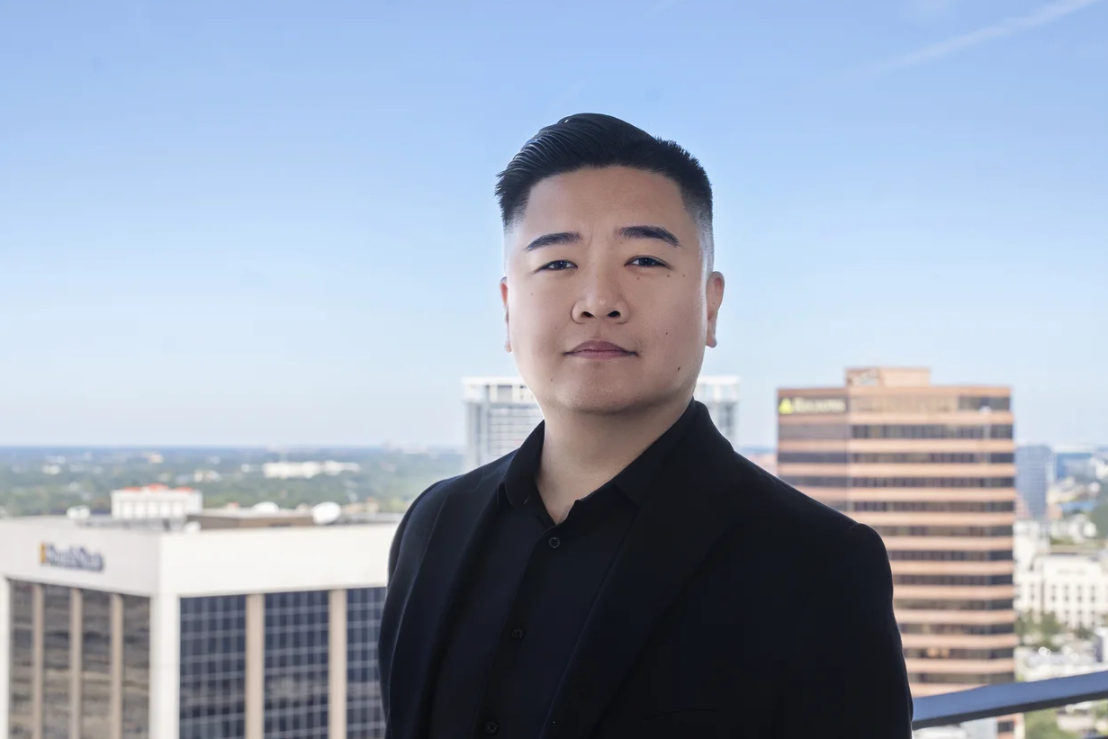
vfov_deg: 20.9
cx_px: 543
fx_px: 2001
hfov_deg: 31.0
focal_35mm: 65
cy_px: 442
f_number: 7.1
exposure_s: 1/125
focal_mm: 50
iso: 125
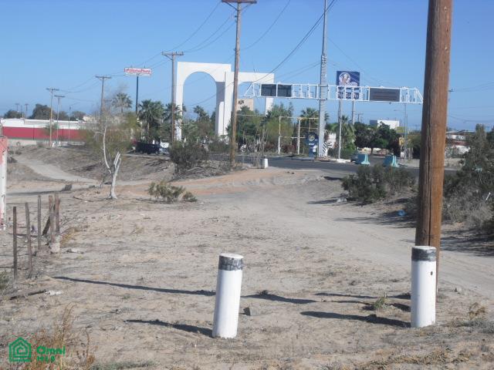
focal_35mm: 74
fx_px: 1056
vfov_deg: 19.9
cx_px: 247
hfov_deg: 26.3
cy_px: 185
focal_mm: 13.1
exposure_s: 1/100
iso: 64
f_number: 11.6
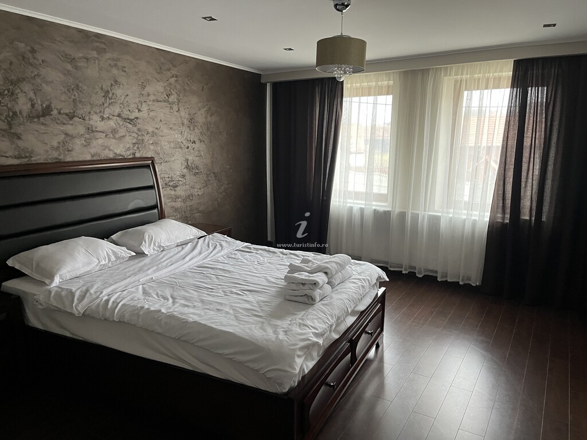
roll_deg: +0.1
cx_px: 294
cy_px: 220
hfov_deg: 67.3
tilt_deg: -12.3
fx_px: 441
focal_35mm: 26
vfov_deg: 53.1
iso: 500
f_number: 1.6
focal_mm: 5.1
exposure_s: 1/60
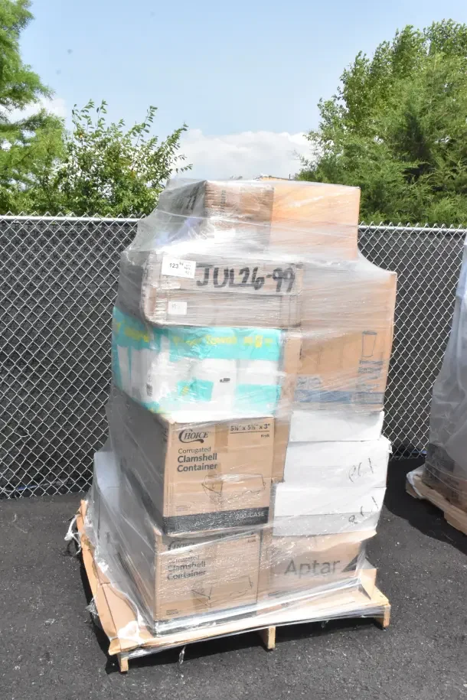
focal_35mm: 33
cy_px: 350
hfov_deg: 40.0
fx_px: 642
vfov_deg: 57.2
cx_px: 234
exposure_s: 1/2000
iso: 6400
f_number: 22
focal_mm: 22
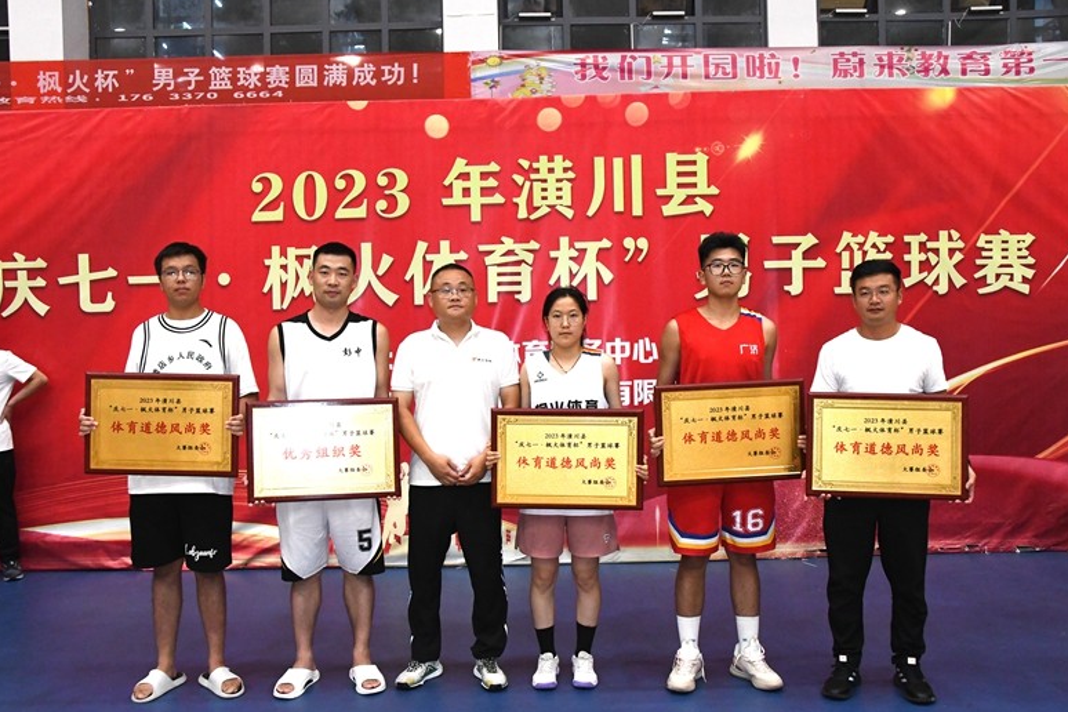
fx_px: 920
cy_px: 355
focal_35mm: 31
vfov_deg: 42.3
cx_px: 524
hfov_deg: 60.3
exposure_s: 1/160
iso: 4000
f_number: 7.1
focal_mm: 20
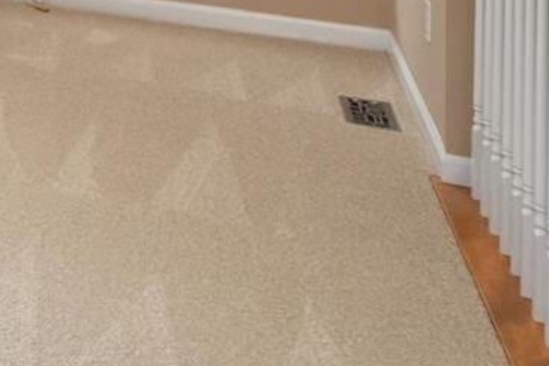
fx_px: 1067
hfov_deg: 18.5
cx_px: -554
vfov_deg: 16.3
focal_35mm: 70
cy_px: -297
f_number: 8
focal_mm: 8
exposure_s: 1/15
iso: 400
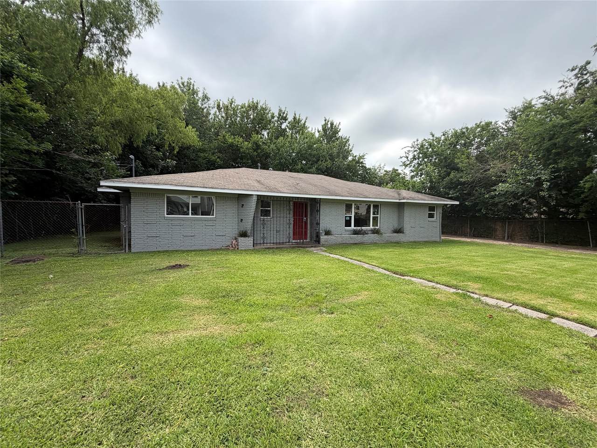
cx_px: 298
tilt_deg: +0.7
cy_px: 224
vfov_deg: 85.7
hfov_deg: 102.1
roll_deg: +0.1
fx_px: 241
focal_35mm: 14
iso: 40
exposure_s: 1/717
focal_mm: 2.22
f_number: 2.2
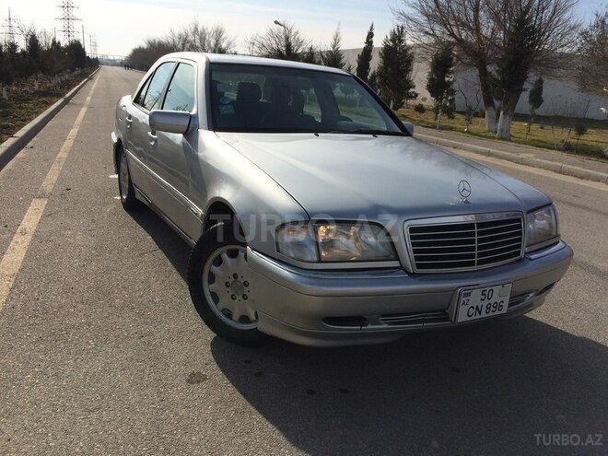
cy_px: 228
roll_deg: -3.1
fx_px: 509
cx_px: 304
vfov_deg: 48.2
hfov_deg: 61.7
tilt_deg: -16.9
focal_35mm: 29
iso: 32
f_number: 2.2
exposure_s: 1/4115
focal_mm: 4.15
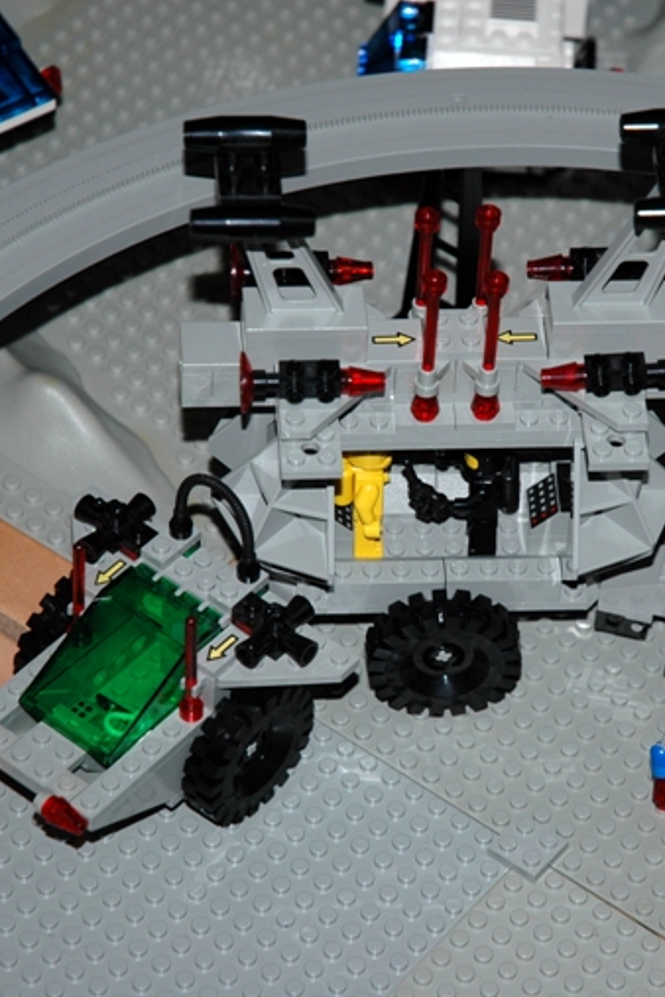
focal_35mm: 159
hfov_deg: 8.6
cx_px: 494
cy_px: 500
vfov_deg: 12.9
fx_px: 4405
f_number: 4.5
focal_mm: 70
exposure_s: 1/60
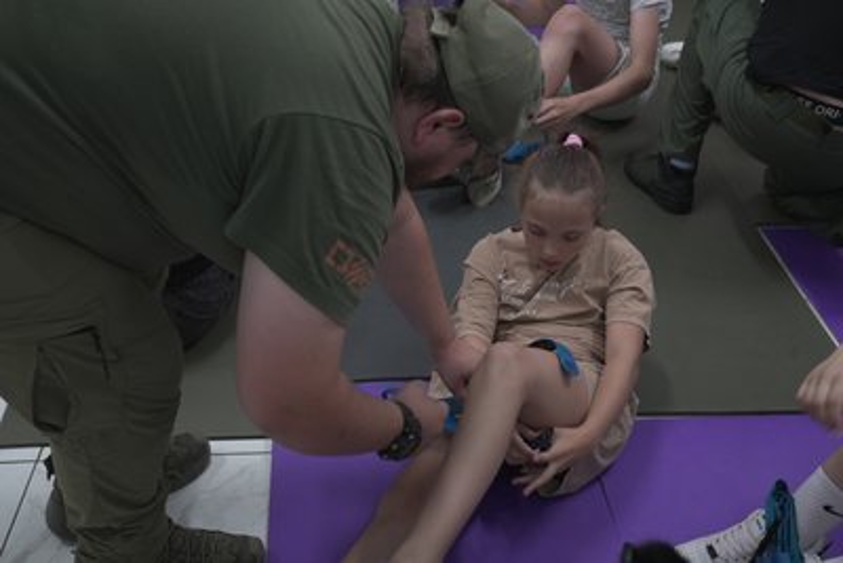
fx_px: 960
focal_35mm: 41
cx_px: 422
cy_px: 282
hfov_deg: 47.4
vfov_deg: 32.7
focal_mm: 41
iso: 1600
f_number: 6.3
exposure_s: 1/125
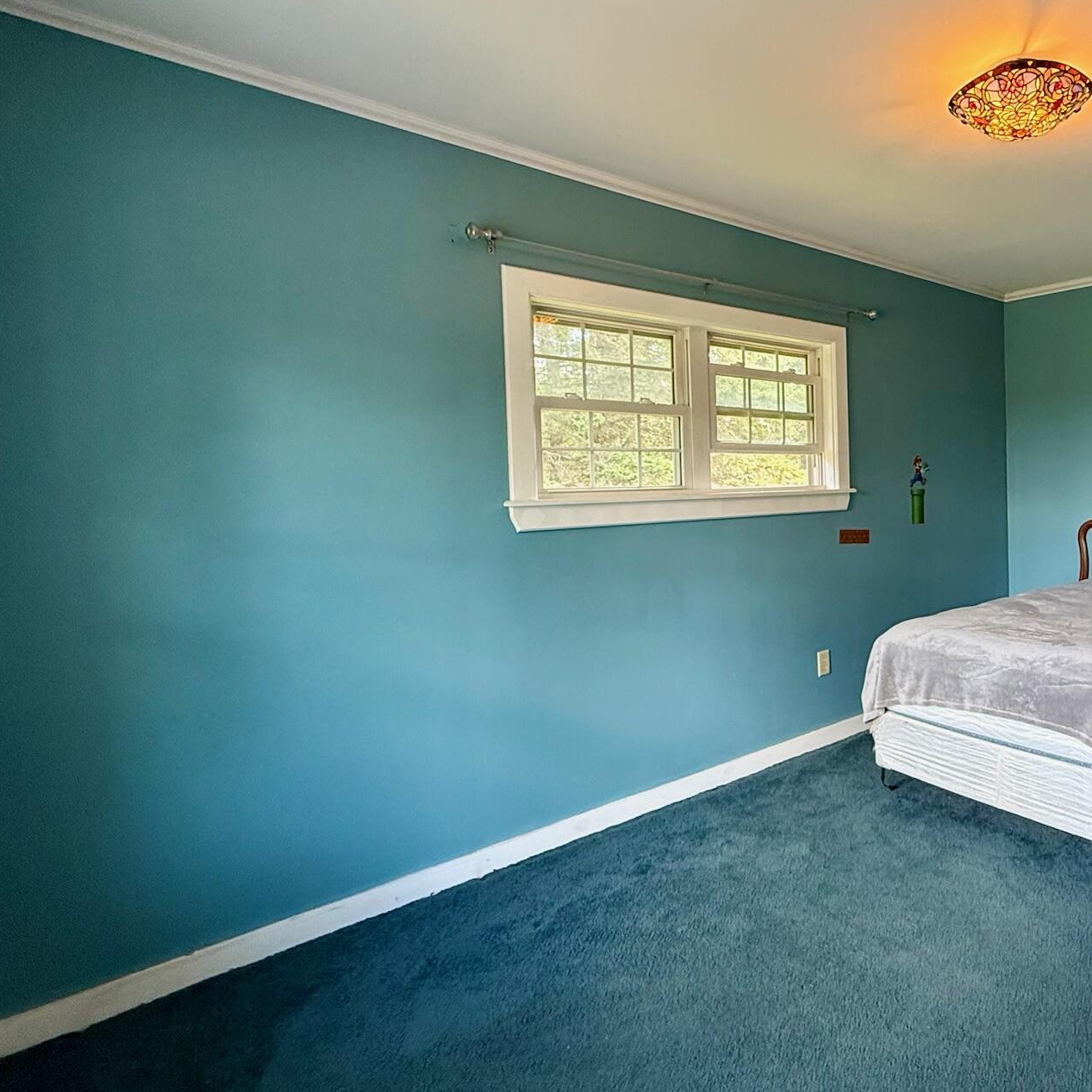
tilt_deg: -0.8
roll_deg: -0.9
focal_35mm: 20
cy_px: 501
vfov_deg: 74.7
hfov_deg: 67.8
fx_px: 714
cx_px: 873
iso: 250
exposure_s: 1/60
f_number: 2.2
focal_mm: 2.22
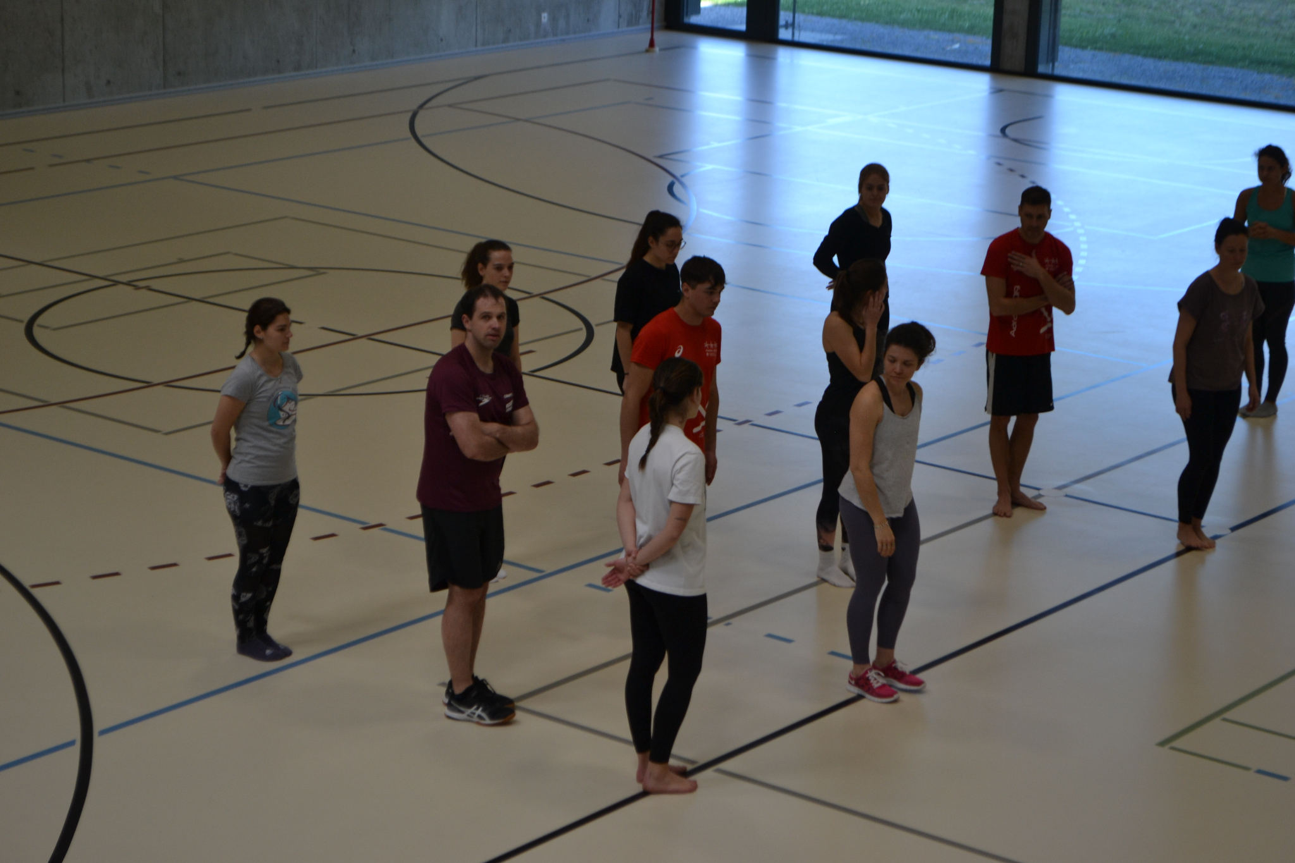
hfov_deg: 24.6
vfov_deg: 16.6
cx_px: 648
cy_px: 432
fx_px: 2967
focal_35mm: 82
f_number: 5.6
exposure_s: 1/125
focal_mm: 55
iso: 320
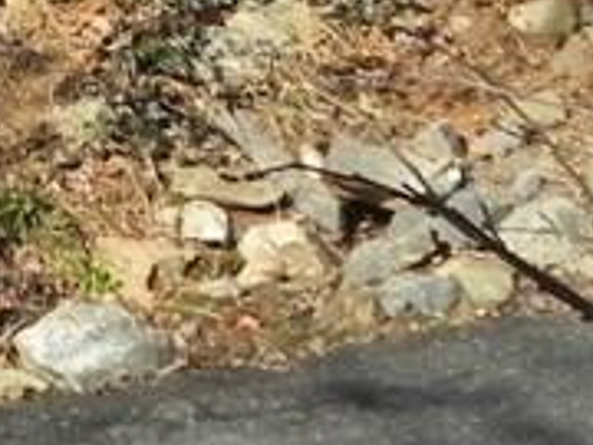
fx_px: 2535
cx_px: -659
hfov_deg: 11.7
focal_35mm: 148
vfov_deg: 8.9
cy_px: -686
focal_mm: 4.6
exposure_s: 1/362
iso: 160
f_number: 6.3
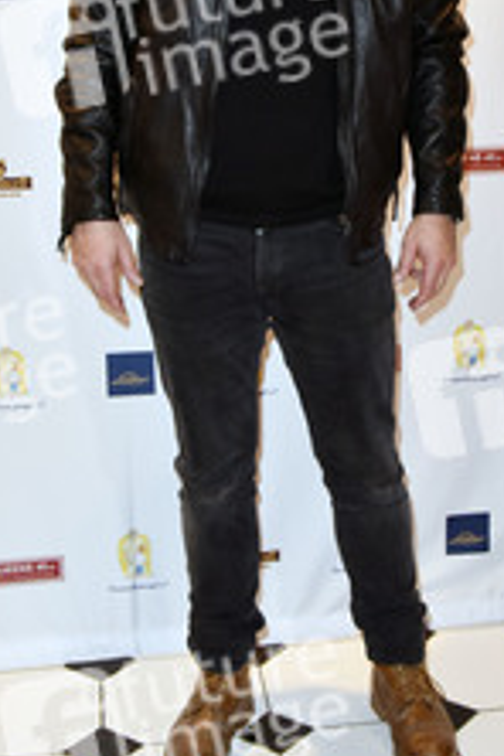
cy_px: 208
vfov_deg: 31.4
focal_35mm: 63
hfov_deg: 21.6
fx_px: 1323
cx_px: 272
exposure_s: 1/200
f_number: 5.6
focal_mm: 35
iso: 1600
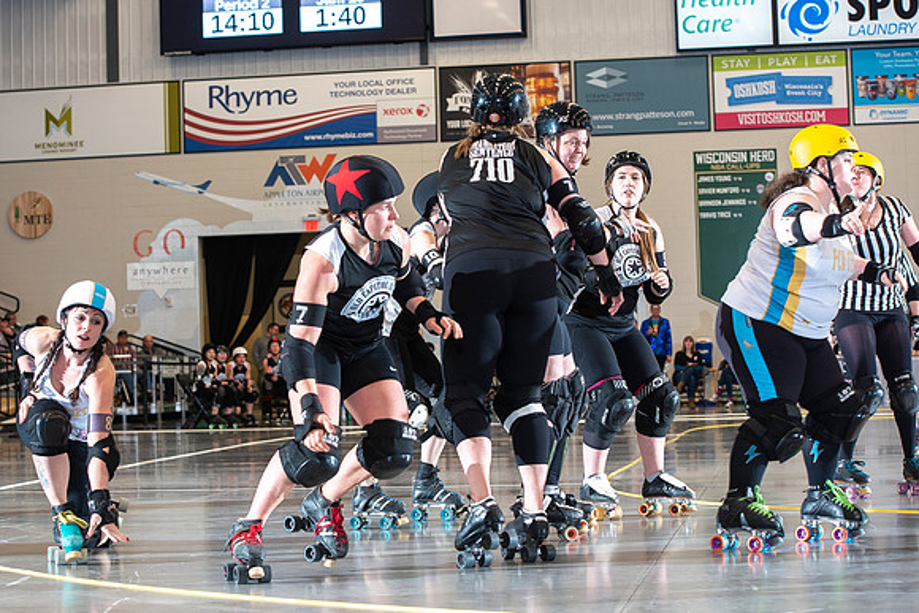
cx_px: 379
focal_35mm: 82
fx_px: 2102
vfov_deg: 16.6
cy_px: 307
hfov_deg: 24.6
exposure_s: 1/160
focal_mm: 70
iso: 500
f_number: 5.6
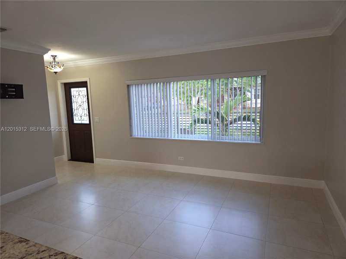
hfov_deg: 73.9
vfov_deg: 58.9
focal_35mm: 23
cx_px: 173
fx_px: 230
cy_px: 130
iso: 64
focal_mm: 5.4
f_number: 1.8
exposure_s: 1/60
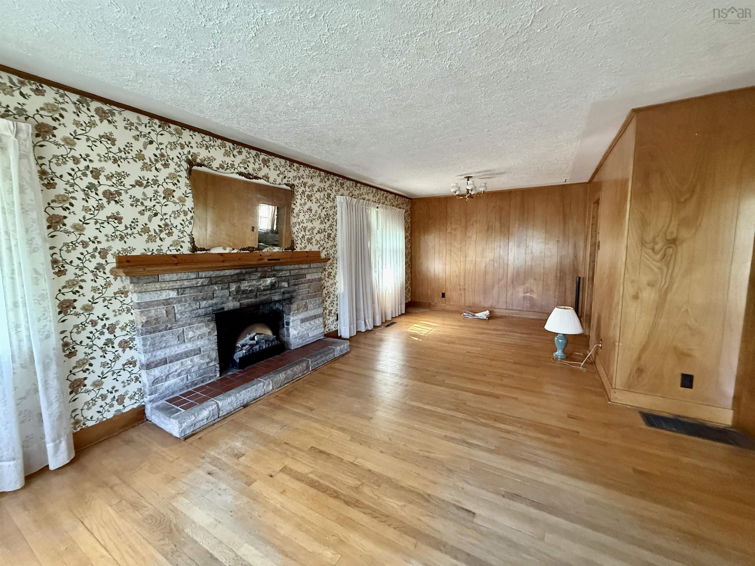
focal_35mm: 14
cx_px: 378
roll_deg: -0.4
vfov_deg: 85.7
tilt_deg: -6.5
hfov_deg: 102.1
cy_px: 283
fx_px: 305
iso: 800
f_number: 2.2
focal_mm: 2.22
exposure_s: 1/60
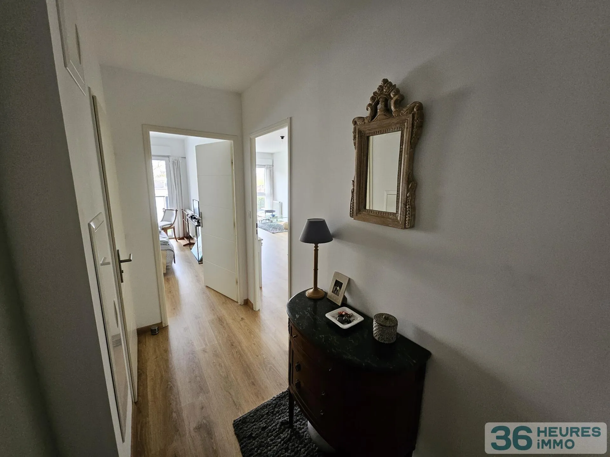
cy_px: 228
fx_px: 229
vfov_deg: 89.9
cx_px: 305
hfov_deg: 106.2
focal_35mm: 13
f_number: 2.2
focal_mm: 1.74
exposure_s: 1/50
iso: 200
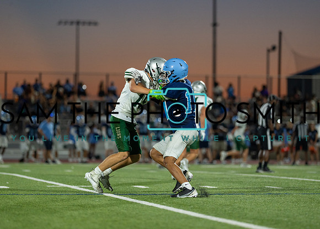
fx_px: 1543
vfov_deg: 8.5
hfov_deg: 11.8
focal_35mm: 170
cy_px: 105
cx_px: 166
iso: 1000
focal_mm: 135
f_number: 1.8
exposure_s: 1/1000
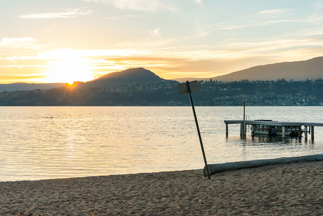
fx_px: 480
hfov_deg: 37.2
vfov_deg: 25.3
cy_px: 108
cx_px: 162
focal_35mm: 54
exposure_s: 1/125
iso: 500
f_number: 8
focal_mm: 53.5
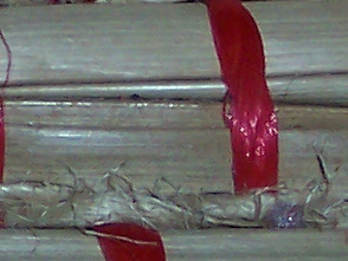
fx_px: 5755
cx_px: -349
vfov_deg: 2.6
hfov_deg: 3.4
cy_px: 178
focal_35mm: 572
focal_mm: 12.1
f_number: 4
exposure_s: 1/90
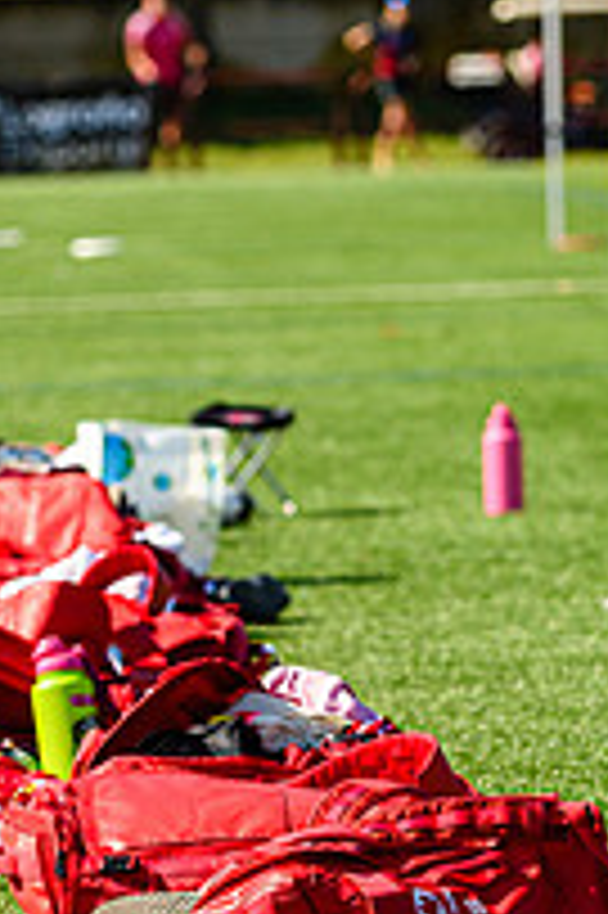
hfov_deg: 3.4
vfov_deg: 5.2
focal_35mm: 400
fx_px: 10150
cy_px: 423
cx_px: 369
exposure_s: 1/1600
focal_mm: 120
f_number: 4
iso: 220
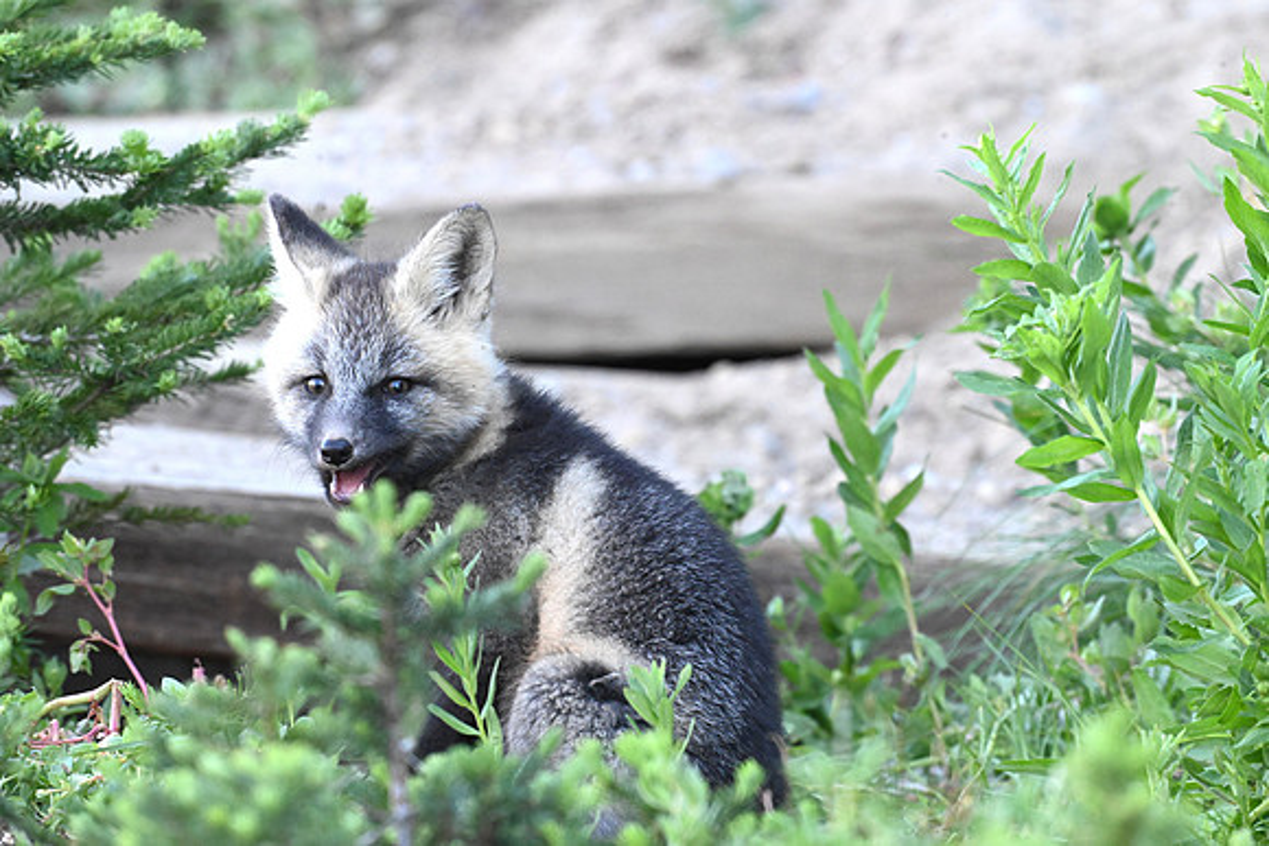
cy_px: 423
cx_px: 634
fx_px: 42308
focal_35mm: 1200
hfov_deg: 1.7
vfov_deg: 1.1
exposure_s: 1/160
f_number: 13
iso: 6400
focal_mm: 1200
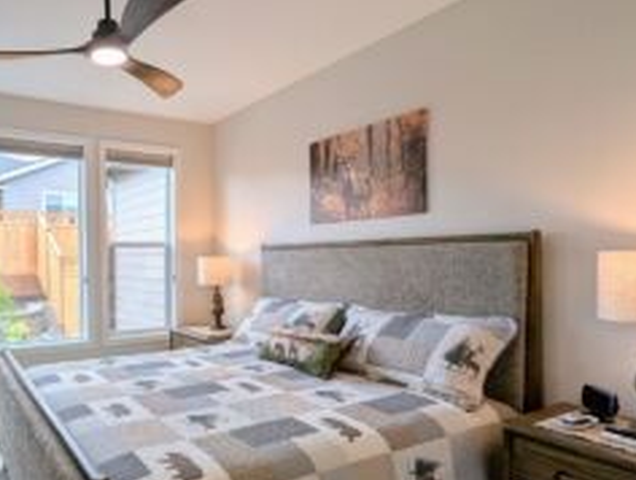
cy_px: 271
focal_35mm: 22
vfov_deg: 61.0
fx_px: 405
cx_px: 164
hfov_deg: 71.4
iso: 51
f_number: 2.2
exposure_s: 1/120
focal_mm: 1.95
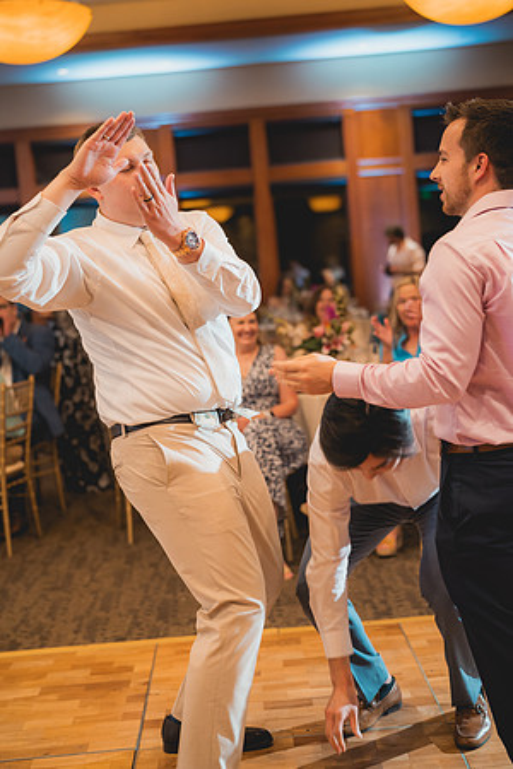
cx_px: 256
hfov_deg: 27.0
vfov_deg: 39.6
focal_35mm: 50
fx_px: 1069
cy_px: 384
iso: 1250
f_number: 2
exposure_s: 1/160
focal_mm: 50
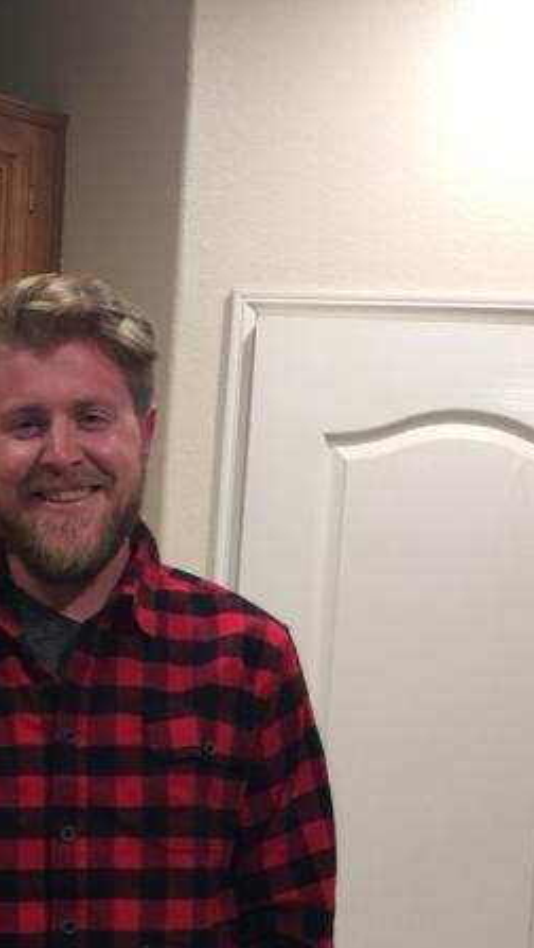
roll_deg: -2.4
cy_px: 956
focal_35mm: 65
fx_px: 1633
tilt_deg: -8.7
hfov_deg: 18.5
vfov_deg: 30.0
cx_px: 150
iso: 50
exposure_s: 1/15
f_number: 2.2
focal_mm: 4.15
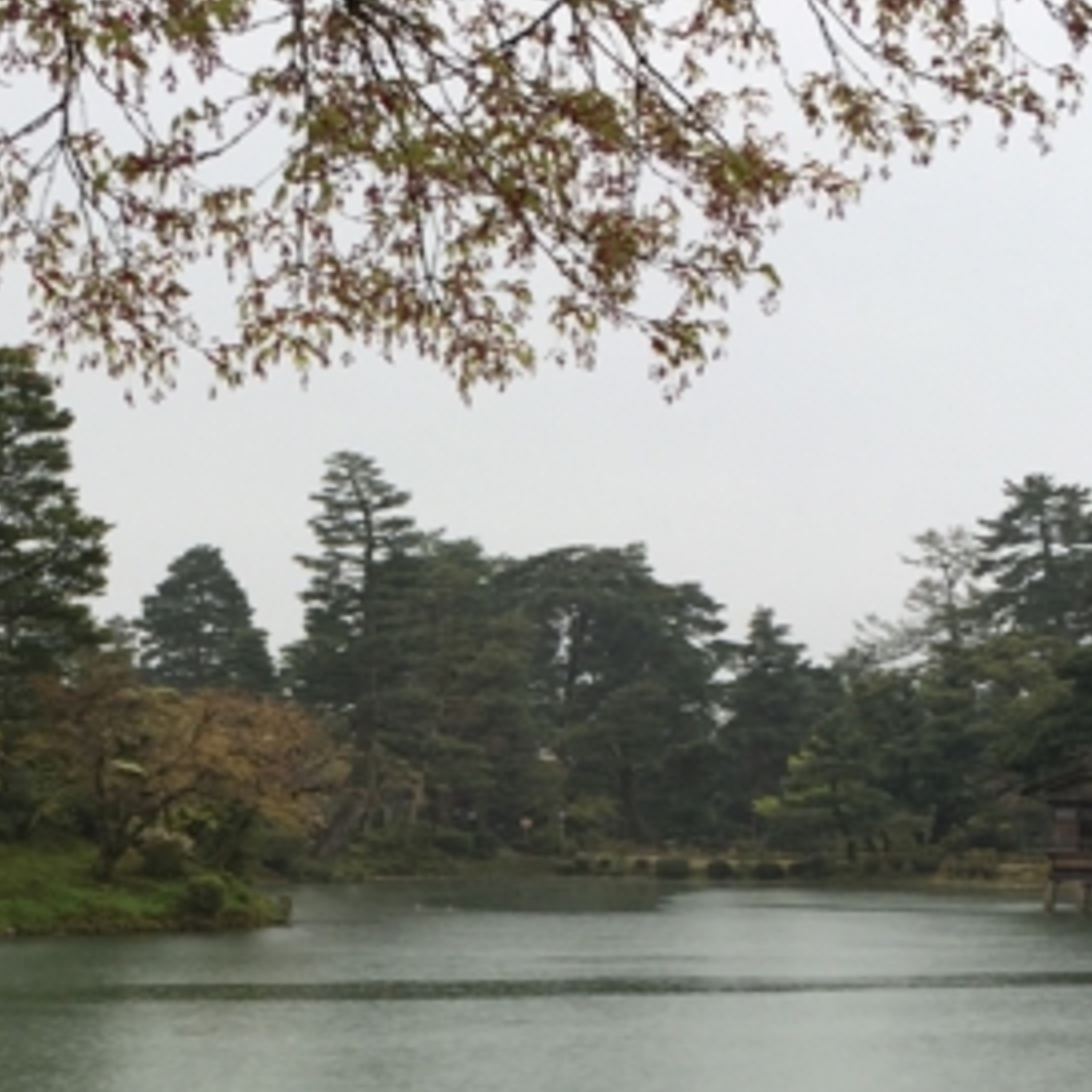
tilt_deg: -5.0
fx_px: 2677
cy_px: 1012
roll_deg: -3.1
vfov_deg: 22.4
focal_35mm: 75
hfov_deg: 22.8
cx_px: 268
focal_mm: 4.15
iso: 32
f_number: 2.2
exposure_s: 1/247
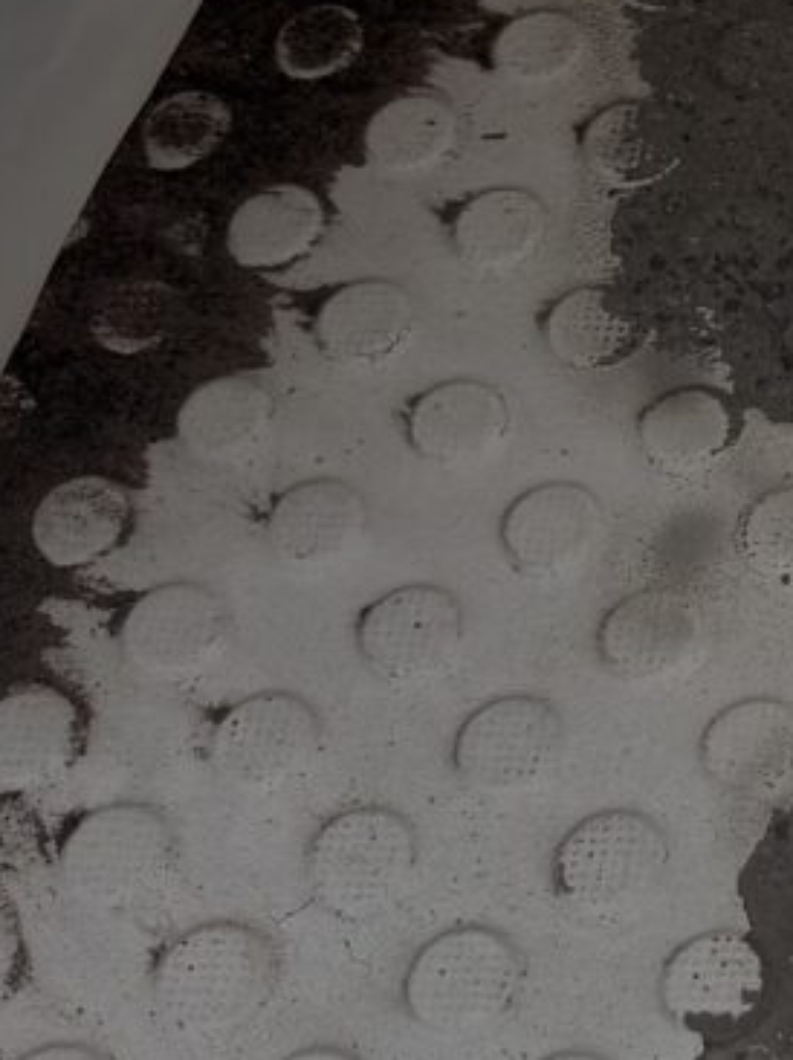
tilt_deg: -57.4
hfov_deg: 12.3
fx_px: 3211
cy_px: 191
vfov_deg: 18.5
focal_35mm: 105
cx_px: 1615
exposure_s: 1/10309
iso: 80
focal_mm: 6.76
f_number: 1.78
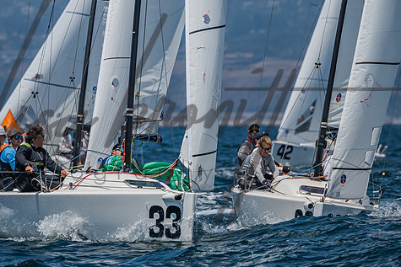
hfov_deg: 3.0
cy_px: 104
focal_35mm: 676
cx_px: 151
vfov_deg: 2.0
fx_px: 7532
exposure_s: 1/2500
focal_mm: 400
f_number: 6.3
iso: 400
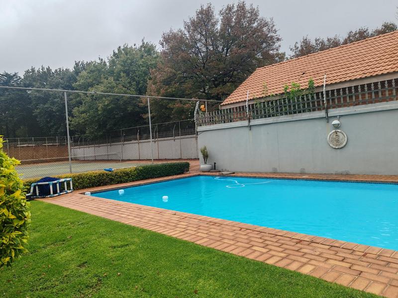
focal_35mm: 27
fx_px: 310
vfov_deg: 51.4
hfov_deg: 65.3
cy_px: 149
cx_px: 199
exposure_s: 1/410
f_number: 1.9
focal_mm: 6.12
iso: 50
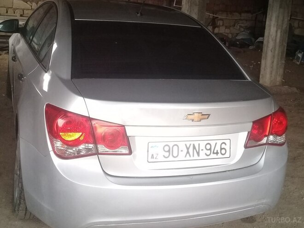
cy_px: 114
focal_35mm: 31
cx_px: 152
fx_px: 272
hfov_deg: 58.4
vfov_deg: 45.4
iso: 100
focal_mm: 3.3
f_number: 2.2
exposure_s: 1/33
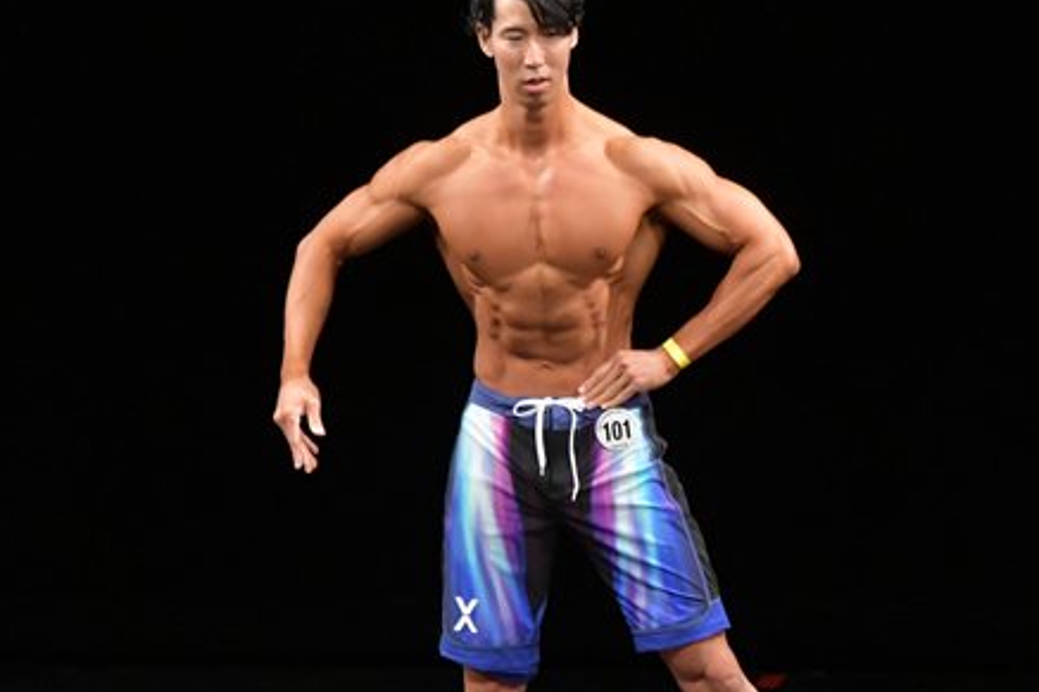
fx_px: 13819
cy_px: 478
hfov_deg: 4.3
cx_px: 802
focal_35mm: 479
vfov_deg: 2.9
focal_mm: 180
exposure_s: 1/400
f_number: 5.6
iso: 3200
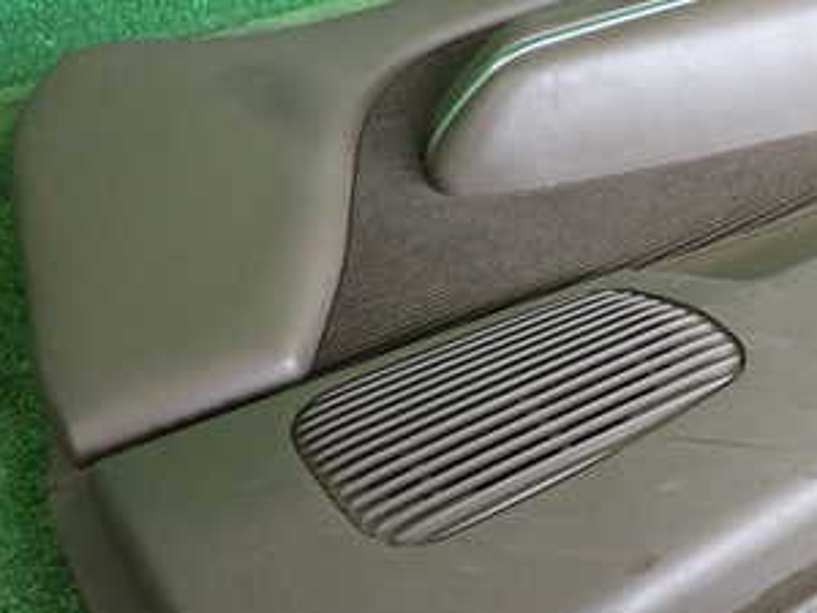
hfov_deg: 35.8
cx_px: 743
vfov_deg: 29.1
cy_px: 330
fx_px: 1180
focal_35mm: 50
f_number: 2
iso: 640
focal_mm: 4.5
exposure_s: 1/125
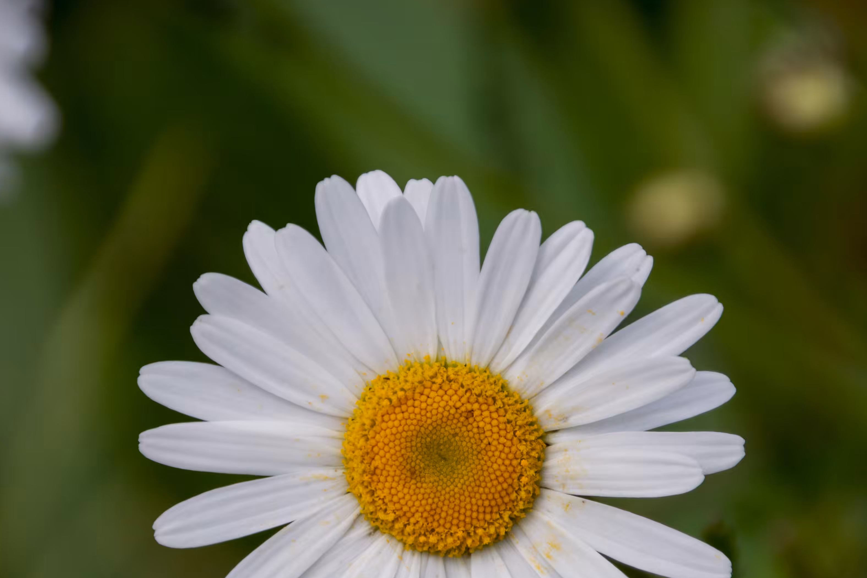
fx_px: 18589
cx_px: 588
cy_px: 400
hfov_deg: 2.7
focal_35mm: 772
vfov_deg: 1.8
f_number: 7.1
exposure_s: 1/800
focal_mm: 270
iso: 200
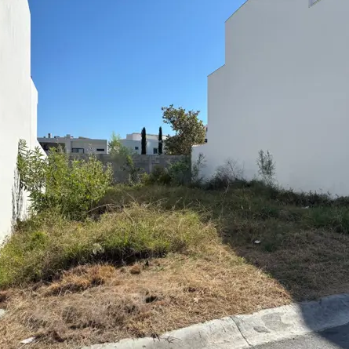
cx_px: 192
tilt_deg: +1.0
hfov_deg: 52.4
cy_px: 175
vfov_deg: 52.5
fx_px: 354
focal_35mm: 31
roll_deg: +0.3
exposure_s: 1/3937
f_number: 1.6
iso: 50
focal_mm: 5.96
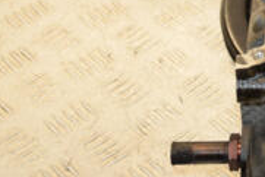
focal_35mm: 139
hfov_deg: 13.8
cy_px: -32
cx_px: 401
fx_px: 1024
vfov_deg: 9.8
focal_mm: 28
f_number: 5
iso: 800
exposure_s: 1/200
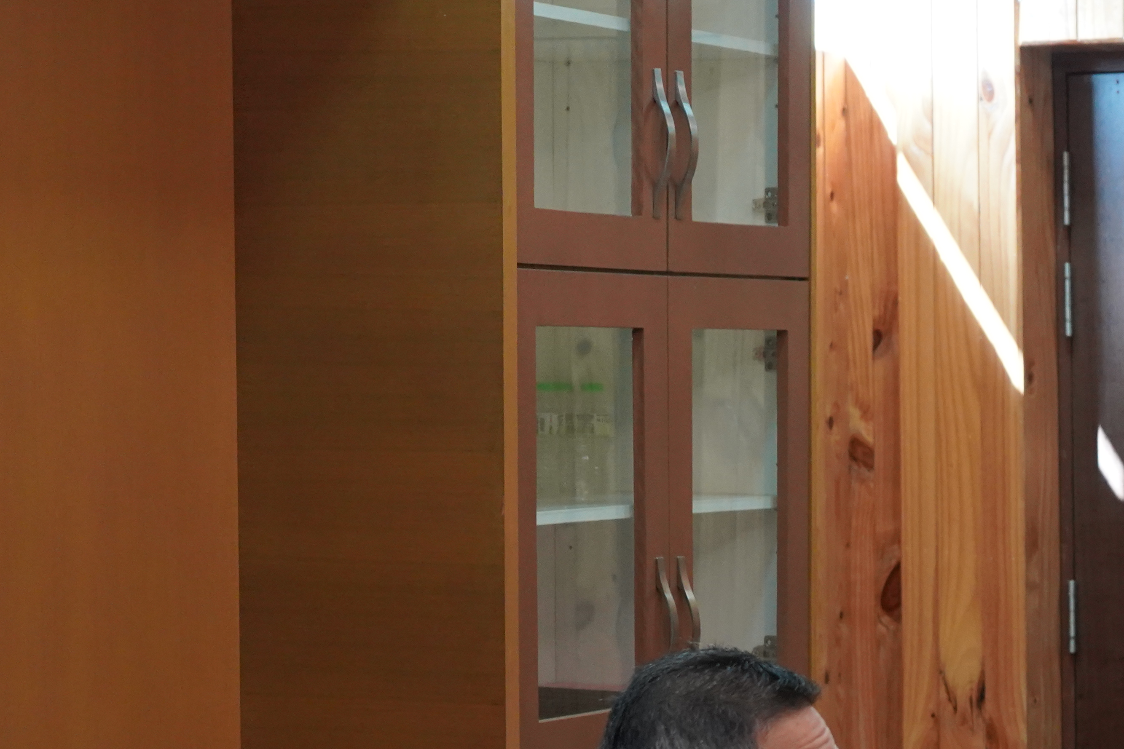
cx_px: 1197
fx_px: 4215
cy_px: 788
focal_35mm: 135
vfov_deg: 10.1
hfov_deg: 14.9
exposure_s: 1/160
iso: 3200
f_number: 5.6
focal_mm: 60
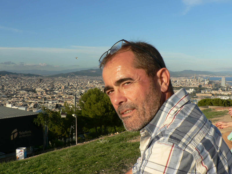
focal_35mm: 42
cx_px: 116
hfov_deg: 44.8
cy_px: 87
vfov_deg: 34.3
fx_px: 281
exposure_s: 1/400
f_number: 5
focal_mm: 6.9
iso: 80
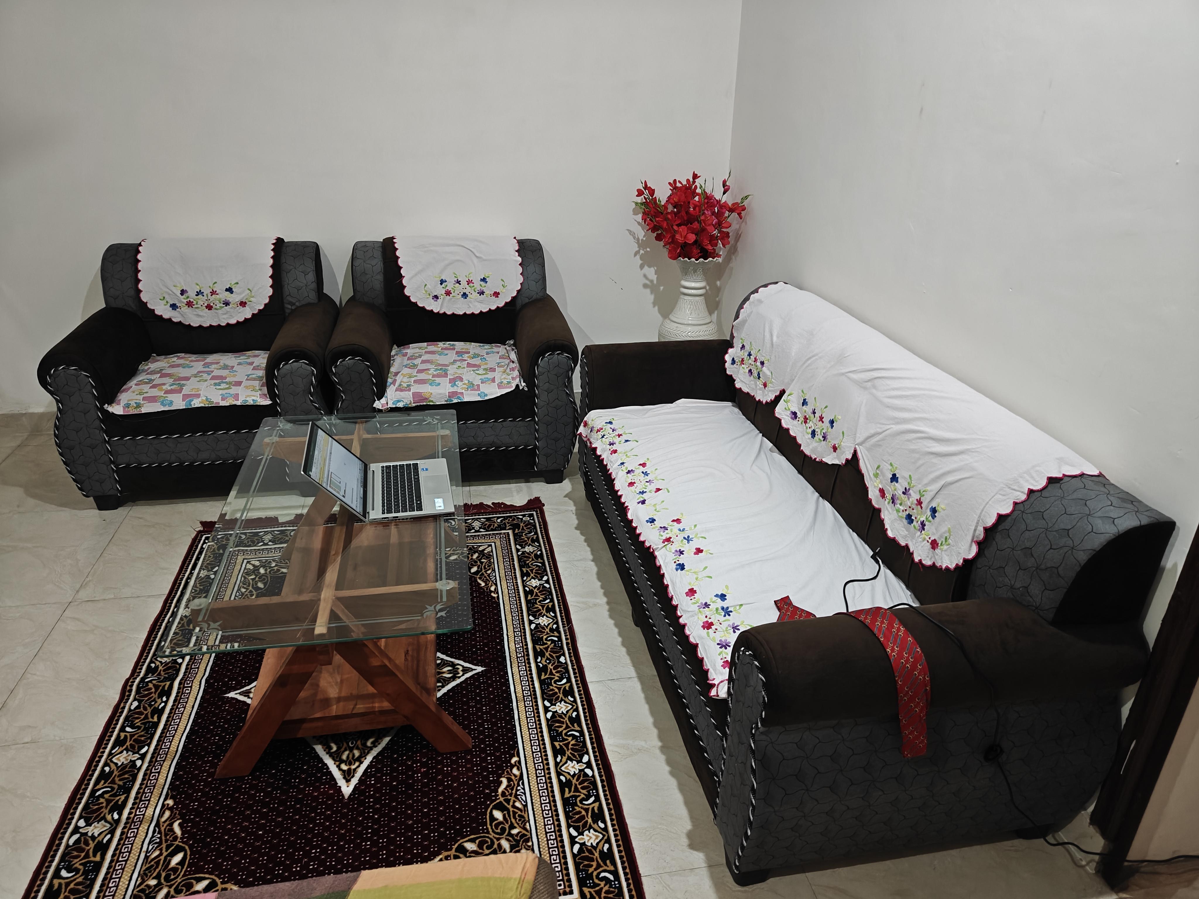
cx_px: 600
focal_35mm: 24
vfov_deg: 56.8
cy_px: 450
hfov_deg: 71.6
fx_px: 831
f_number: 1.8
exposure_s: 1/33
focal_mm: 5.59
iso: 2000
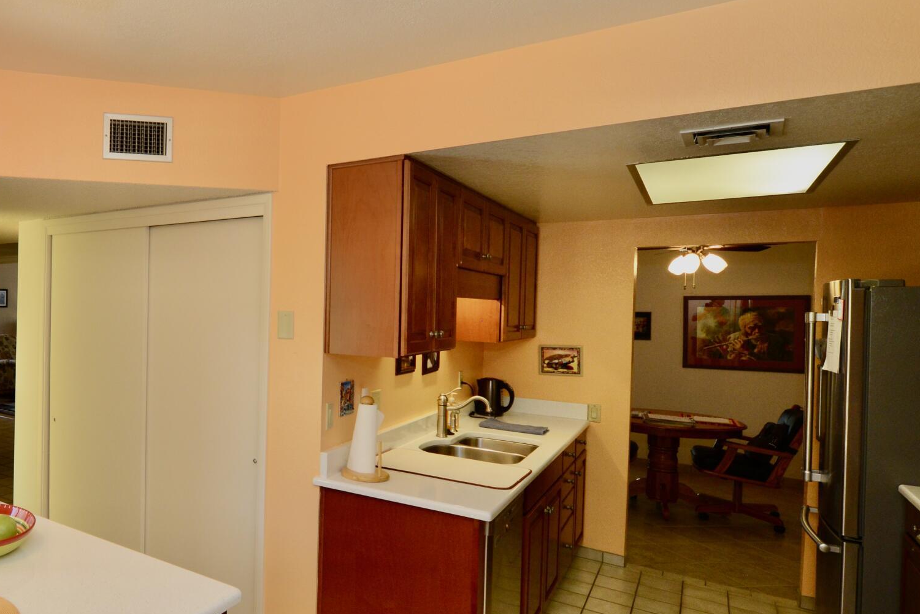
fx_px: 613
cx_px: 157
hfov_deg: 65.6
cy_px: 317
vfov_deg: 53.1
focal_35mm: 24
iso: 800
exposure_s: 1/80
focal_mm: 12
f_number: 7.1
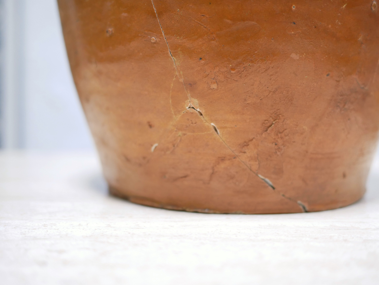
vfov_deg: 36.0
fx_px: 438
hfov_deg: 46.8
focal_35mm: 40
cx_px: 190
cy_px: 142
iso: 640
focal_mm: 20
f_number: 1.7
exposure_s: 1/60
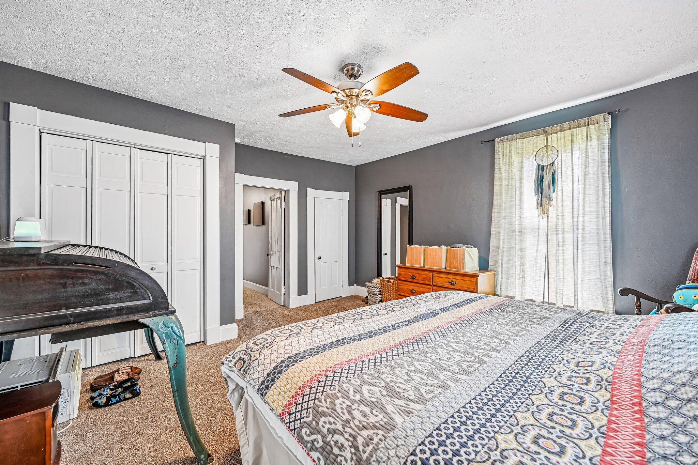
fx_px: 271
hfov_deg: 104.3
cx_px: 349
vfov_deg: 81.2
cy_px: 232
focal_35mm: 14
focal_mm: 14
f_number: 4.8
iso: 400
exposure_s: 1/8
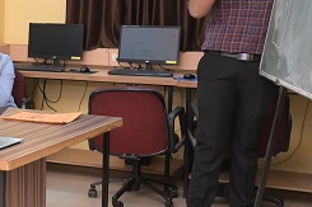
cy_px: 77
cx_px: -112
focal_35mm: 101
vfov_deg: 13.5
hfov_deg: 18.6
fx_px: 873
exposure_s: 1/100
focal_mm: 27.5
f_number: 5
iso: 4000
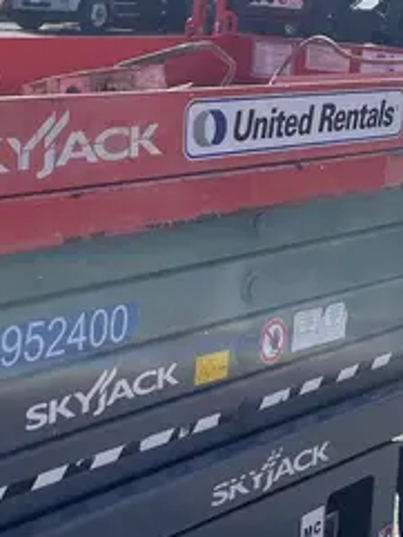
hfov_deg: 18.4
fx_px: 1225
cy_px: 197
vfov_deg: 24.6
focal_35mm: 79
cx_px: 49
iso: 32
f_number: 1.6
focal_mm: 4.2
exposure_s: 1/4292
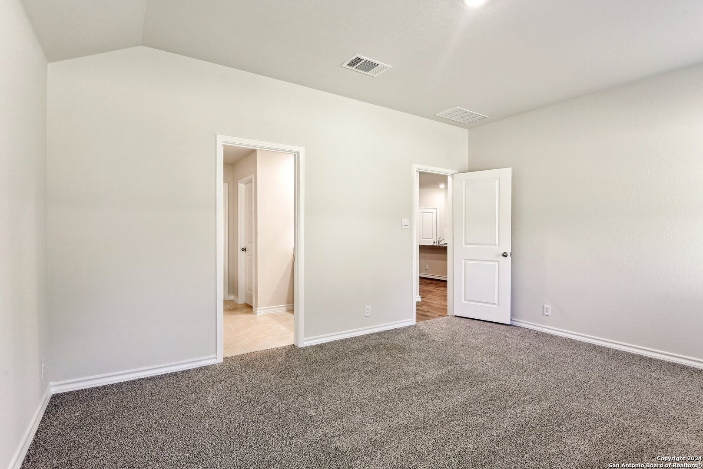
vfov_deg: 70.5
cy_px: 234
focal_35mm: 17
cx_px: 352
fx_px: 332
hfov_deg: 93.3
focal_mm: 17
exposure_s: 1/15
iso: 640
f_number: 8
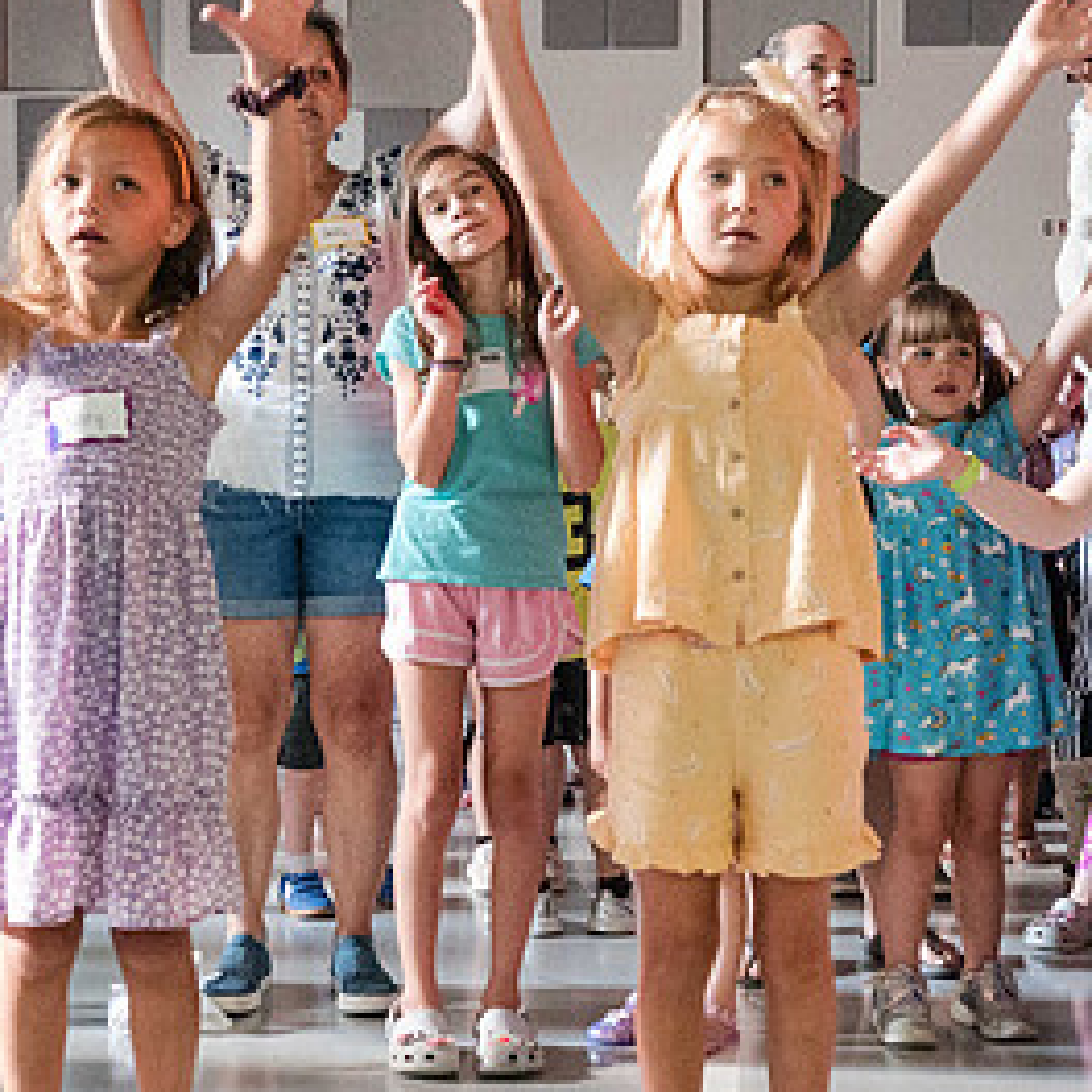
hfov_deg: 28.6
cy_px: 604
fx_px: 2141
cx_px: 575
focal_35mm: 60
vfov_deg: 28.6
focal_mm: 30
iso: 25600
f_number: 4
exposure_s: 1/60
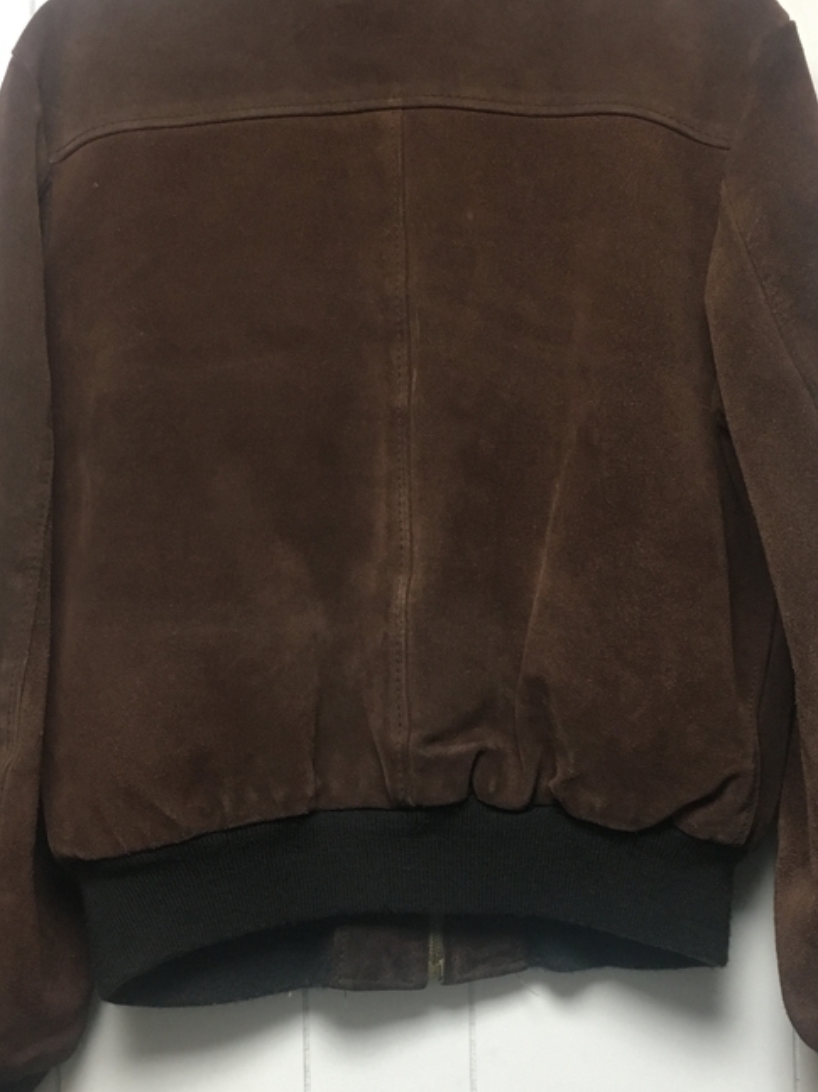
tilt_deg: -0.8
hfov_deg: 31.5
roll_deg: +0.2
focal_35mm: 46
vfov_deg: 41.3
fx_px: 1450
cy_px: 556
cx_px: 419
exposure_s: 1/30
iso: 125
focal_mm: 4.15
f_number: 2.2
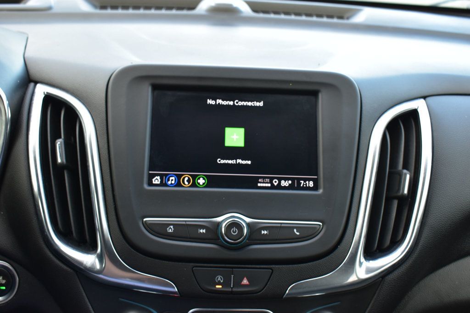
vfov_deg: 34.2
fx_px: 509
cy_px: 156
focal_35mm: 39
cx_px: 235
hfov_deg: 49.6
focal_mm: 26
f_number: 7.1
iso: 400
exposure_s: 1/30
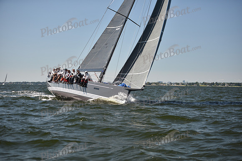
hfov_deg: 28.8
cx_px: 121
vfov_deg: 19.5
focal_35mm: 70
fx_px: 471
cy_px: 80
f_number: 2.8
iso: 250
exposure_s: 1/1600
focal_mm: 70
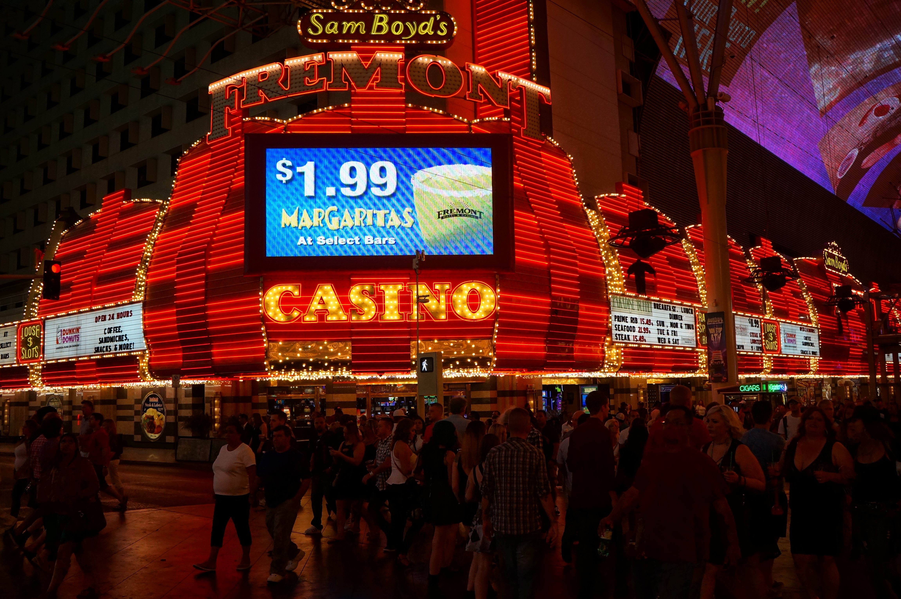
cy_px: 300
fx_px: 750
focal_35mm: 30
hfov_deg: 62.0
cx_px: 450
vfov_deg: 43.5
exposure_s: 1/160
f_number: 4
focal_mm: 20
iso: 500
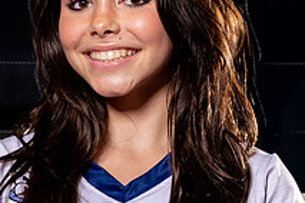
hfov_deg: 8.8
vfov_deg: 5.9
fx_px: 1974
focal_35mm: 233
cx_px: 113
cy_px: 199
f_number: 5.6
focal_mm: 68
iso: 250
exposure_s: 1/125
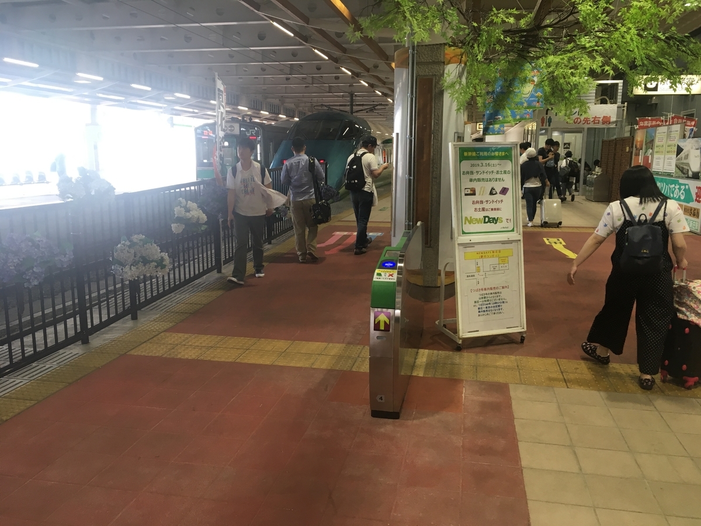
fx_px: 587
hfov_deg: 61.7
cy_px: 263
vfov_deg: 48.2
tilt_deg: -8.8
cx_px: 350
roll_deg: -0.8
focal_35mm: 29
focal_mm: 4.15
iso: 32
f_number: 2.2
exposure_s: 1/30
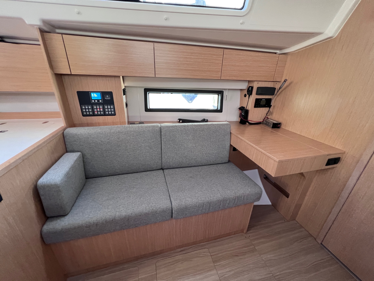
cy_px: 140
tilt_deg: -25.0
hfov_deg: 106.2
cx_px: 187
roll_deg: -2.6
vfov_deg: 89.9
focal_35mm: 13
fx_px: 140
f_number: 1.8
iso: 250
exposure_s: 1/81
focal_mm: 1.57
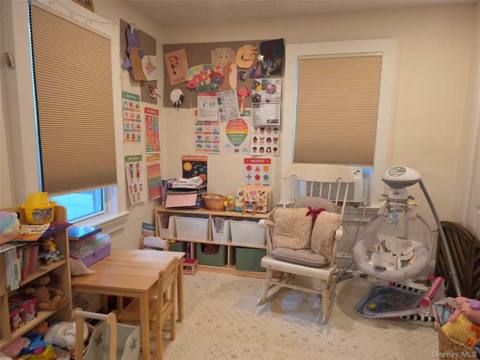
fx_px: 319
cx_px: 240
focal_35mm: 23
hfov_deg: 73.9
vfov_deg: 58.9
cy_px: 180
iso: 160
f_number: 1.4
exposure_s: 1/120
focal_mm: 6.5
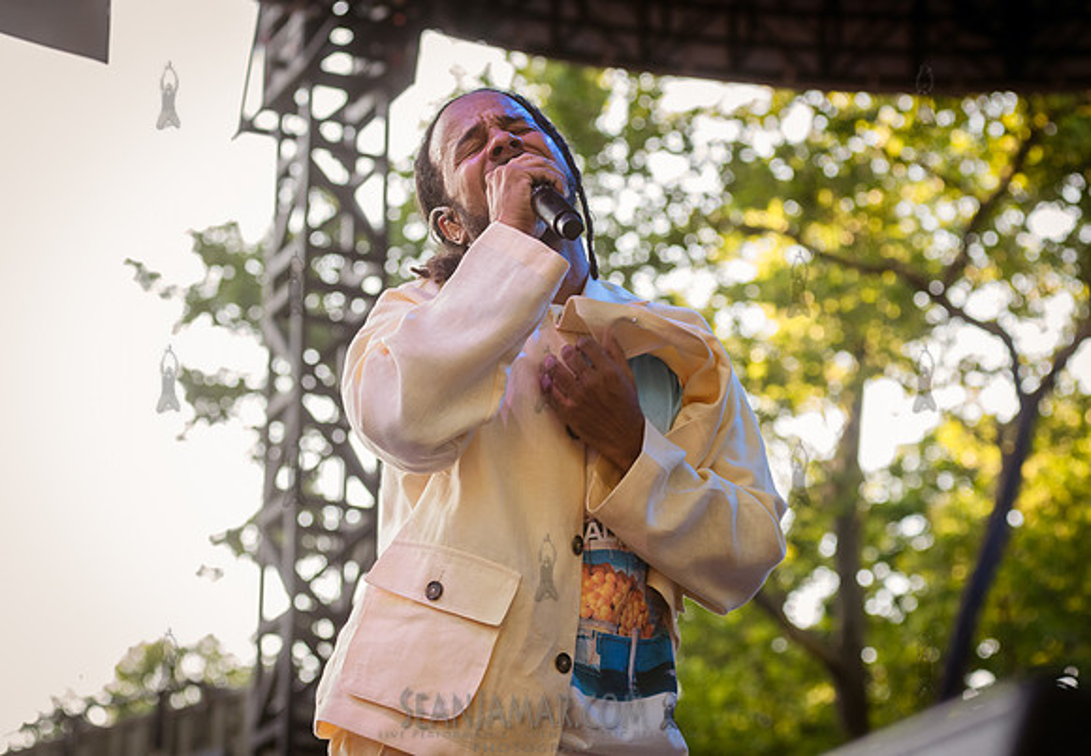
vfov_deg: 14.8
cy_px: 335
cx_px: 495
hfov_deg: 21.3
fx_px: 2904
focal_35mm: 95
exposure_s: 1/500
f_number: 4.5
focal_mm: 80
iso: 1600
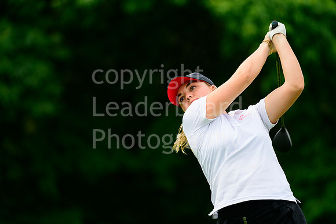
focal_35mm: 340
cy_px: 112
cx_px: 168
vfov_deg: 4.0
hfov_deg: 6.1
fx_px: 3174
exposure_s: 1/2000
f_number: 5.3
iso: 1250
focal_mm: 340
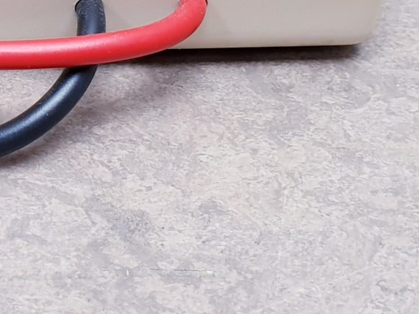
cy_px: -33
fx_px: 1404
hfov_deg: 15.9
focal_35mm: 116
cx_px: -155
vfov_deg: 12.5
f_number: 2.4
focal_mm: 4.3
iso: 80
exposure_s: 1/50
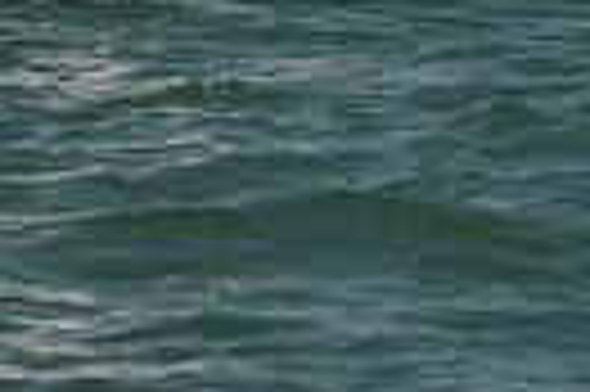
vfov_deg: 2.7
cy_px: -798
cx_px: -79
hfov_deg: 4.1
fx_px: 8135
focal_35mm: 497
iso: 250
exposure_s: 1/800
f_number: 6.3
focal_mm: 112
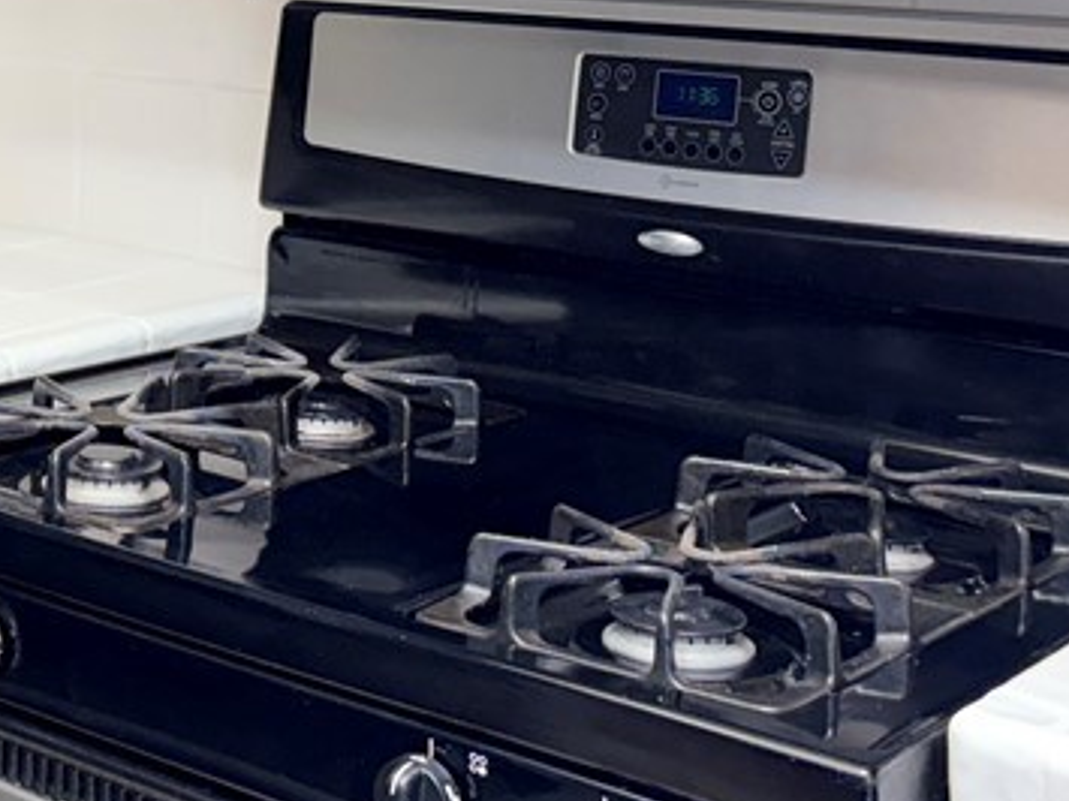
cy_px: -142
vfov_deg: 18.7
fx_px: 2315
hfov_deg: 24.5
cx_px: -72
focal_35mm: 75
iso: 100
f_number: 1.6
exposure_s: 1/120
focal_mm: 5.96
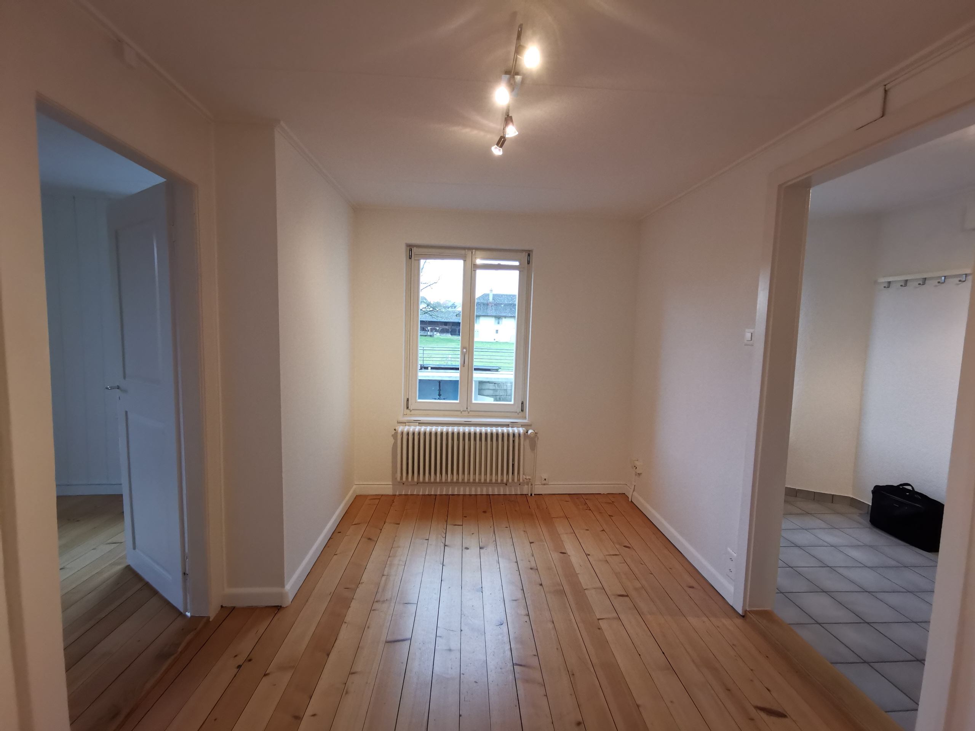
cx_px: 488
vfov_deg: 78.1
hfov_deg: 94.5
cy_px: 366
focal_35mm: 16
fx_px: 451
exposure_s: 1/100
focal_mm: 2.35
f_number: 2.2
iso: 400
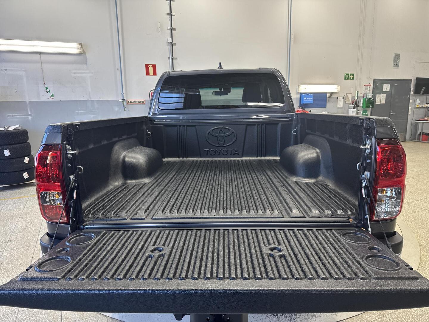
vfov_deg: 56.8
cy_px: 161
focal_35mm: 24
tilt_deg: -12.0
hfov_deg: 71.6
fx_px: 297
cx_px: 214
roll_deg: +1.2
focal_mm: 6.76
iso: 80
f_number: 1.78
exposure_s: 1/100
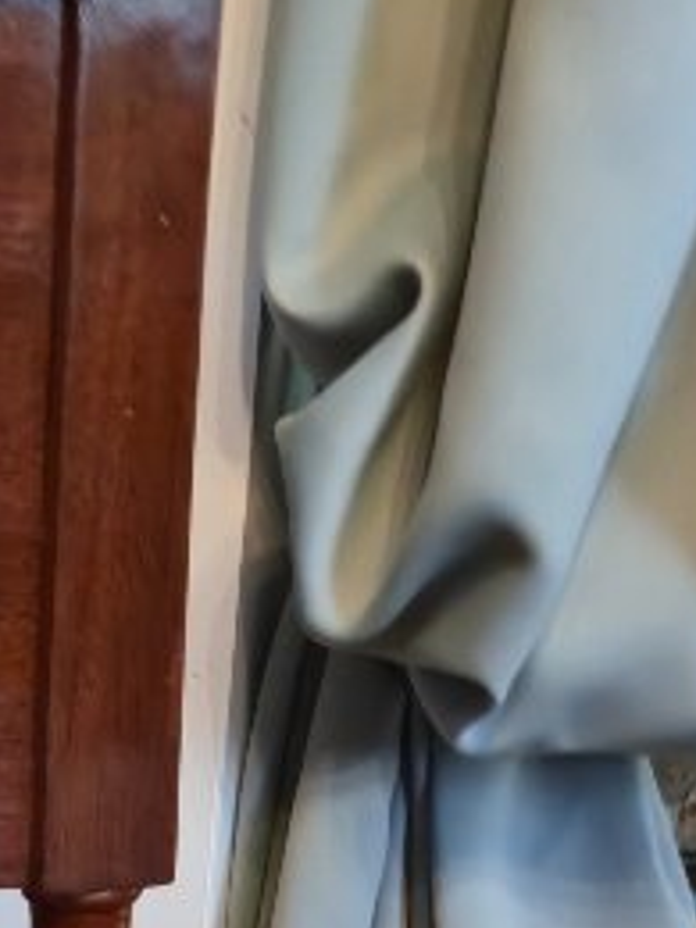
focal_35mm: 106
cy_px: 1078
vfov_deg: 17.8
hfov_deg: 13.2
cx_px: -343
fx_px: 2842
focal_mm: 5.4
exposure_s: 1/33.3
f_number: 1.8
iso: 640
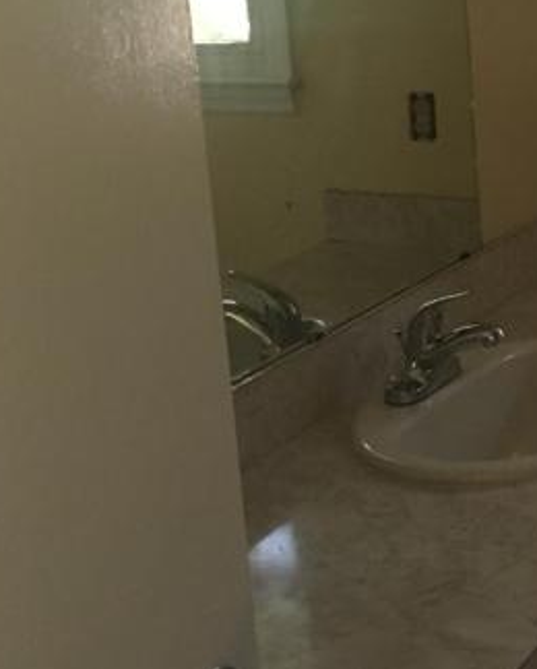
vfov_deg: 27.8
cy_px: 155
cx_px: 566
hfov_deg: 21.8
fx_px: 1329
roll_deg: +3.4
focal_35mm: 67
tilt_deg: -10.6
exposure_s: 1/30
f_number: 2.2
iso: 160
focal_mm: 4.15
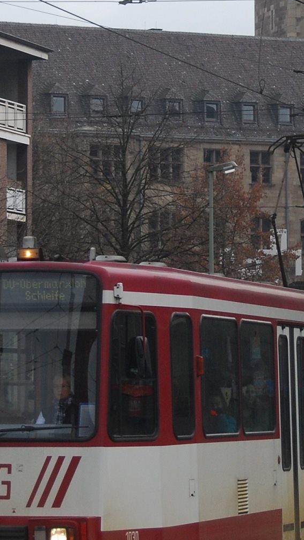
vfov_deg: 10.9
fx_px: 2823
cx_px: 143
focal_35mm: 197
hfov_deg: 6.2
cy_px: 111
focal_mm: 42
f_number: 5.3
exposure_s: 1/500
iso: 320
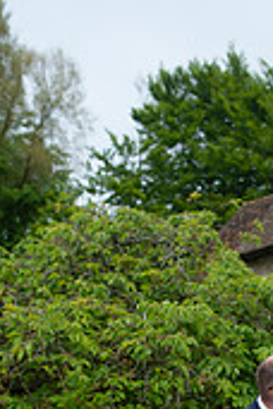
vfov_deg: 20.6
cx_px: 313
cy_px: 500
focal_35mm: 92
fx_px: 1046
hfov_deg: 14.5
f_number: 3.2
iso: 100
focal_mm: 35
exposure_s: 1/800
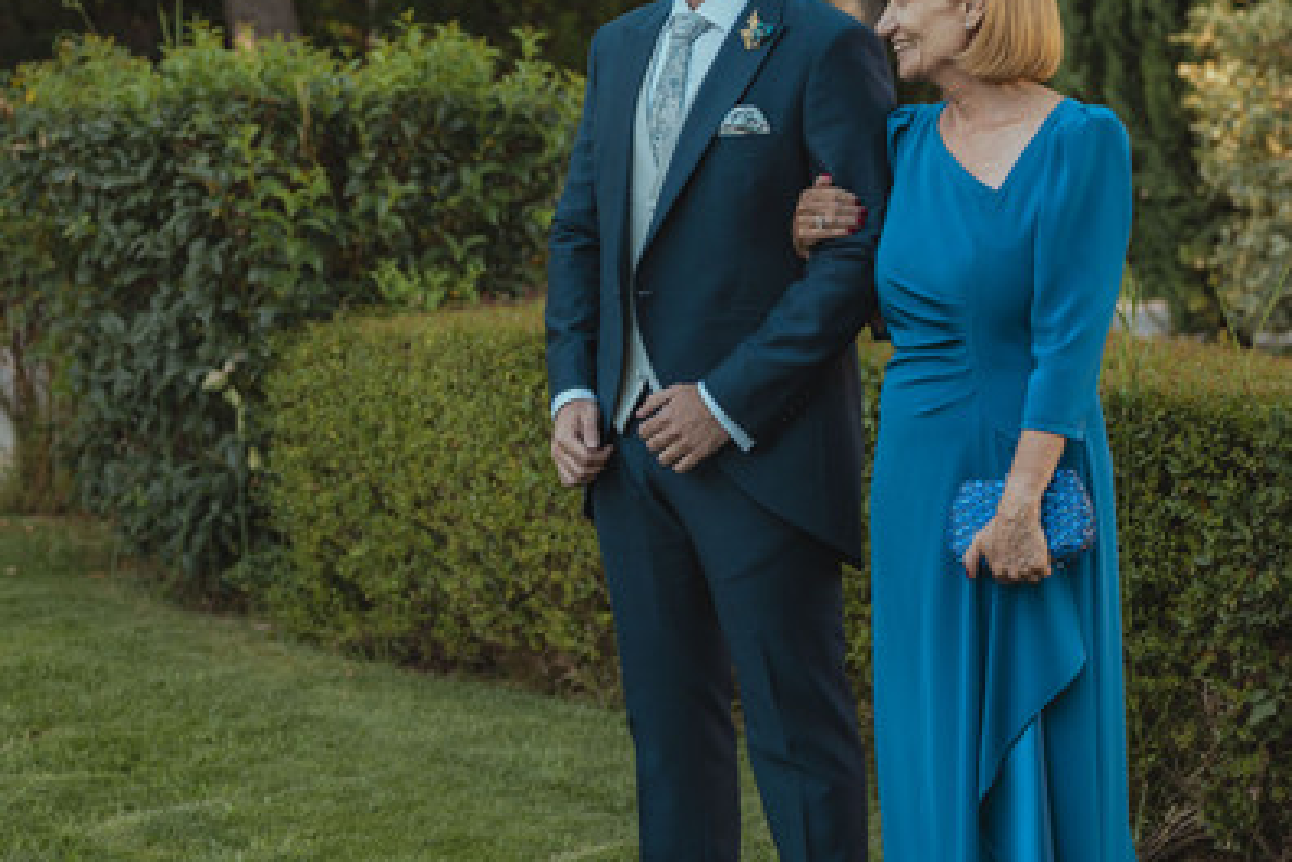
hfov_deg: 21.0
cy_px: 204
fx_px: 3481
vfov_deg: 14.0
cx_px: 783
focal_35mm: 97
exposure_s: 1/320
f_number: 2.8
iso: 200
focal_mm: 60
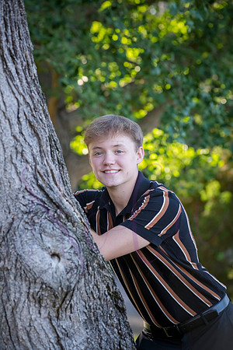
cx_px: 116
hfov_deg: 11.4
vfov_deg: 17.1
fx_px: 1165
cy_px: 175
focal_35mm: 120
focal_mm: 120
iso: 800
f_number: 5.6
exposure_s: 1/320
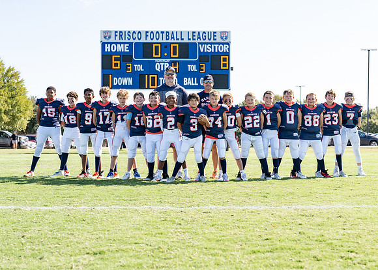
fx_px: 642
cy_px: 147
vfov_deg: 23.7
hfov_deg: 32.8
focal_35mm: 60
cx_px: 202
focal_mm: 50
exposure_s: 1/500
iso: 100
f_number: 3.5
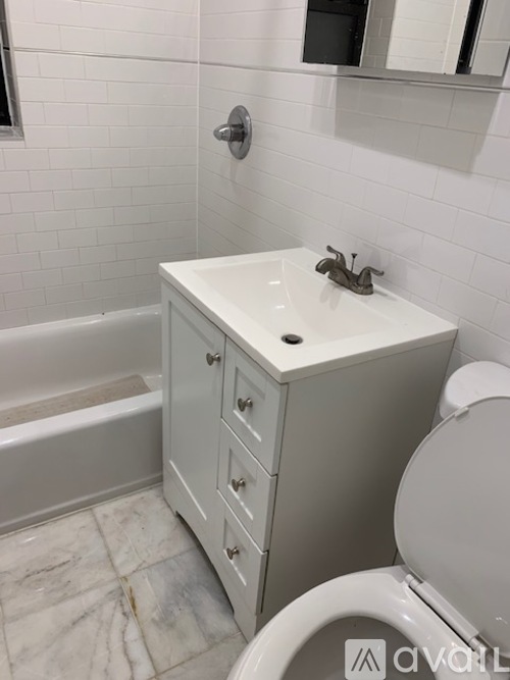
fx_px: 511
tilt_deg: -27.5
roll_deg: -3.9
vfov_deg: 67.3
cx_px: 255
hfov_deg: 53.0
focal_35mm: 26
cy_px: 340
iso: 64
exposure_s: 1/120
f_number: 1.8
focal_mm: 4.25
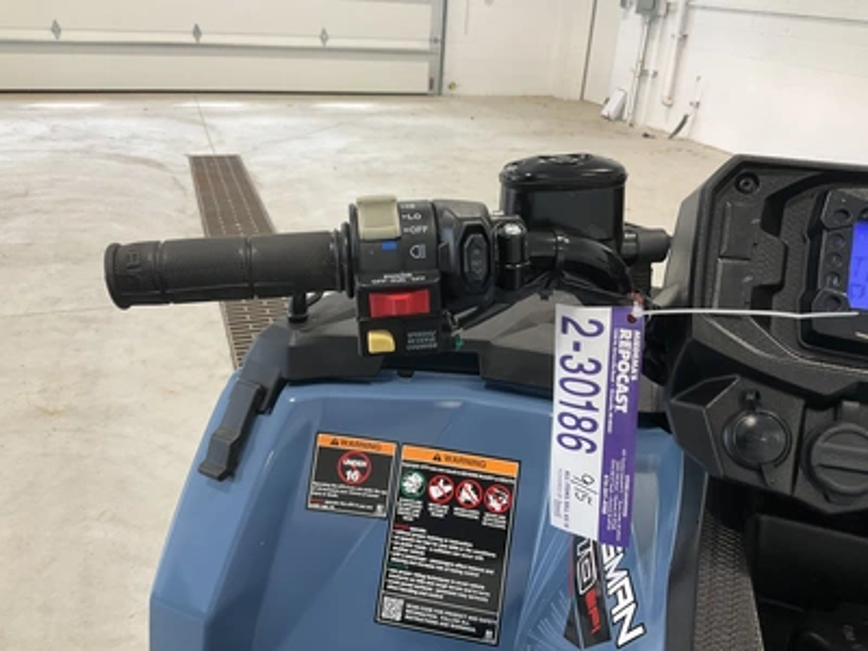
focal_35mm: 29
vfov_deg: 48.2
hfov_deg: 61.7
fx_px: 727
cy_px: 326
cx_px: 434
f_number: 1.8
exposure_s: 1/107
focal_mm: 3
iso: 64
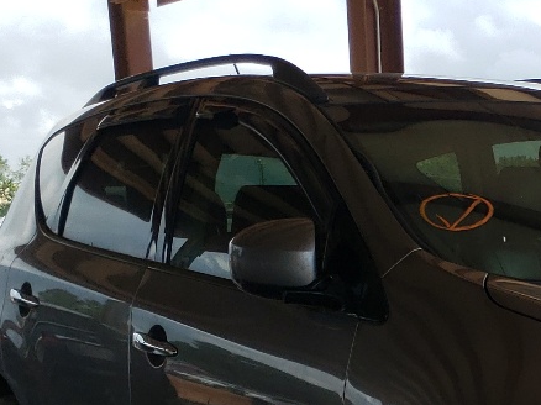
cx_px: 744
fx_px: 1484
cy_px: 588
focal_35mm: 95
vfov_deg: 14.6
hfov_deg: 18.8
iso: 50
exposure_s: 1/1667
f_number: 1.5
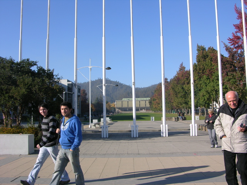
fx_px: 250
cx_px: 124
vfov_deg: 40.7
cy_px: 92
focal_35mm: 35
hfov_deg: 52.6
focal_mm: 8.9
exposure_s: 1/200
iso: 50
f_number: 5.6
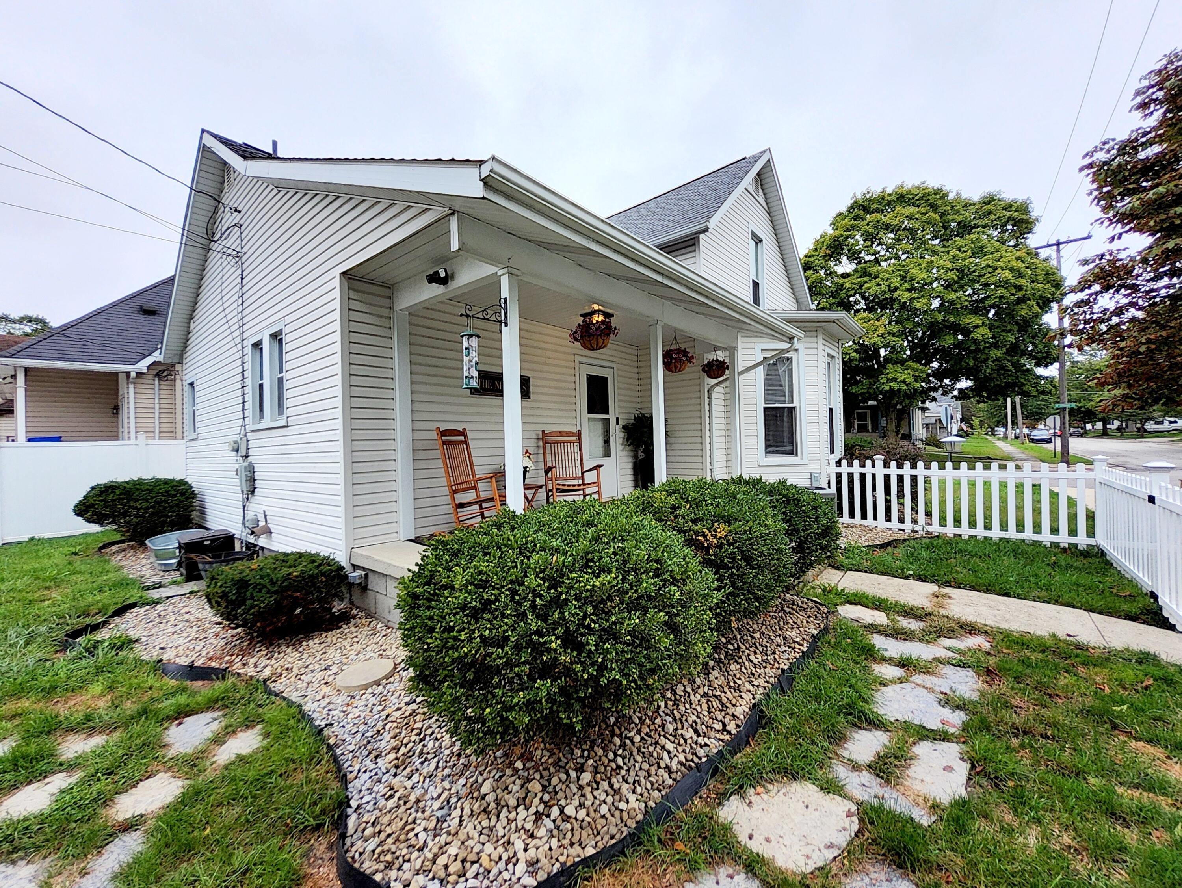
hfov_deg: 106.1
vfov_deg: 90.0
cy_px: 444
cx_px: 591
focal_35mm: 13
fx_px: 444
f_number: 2.2
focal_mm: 1.13
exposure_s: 1/164
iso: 32
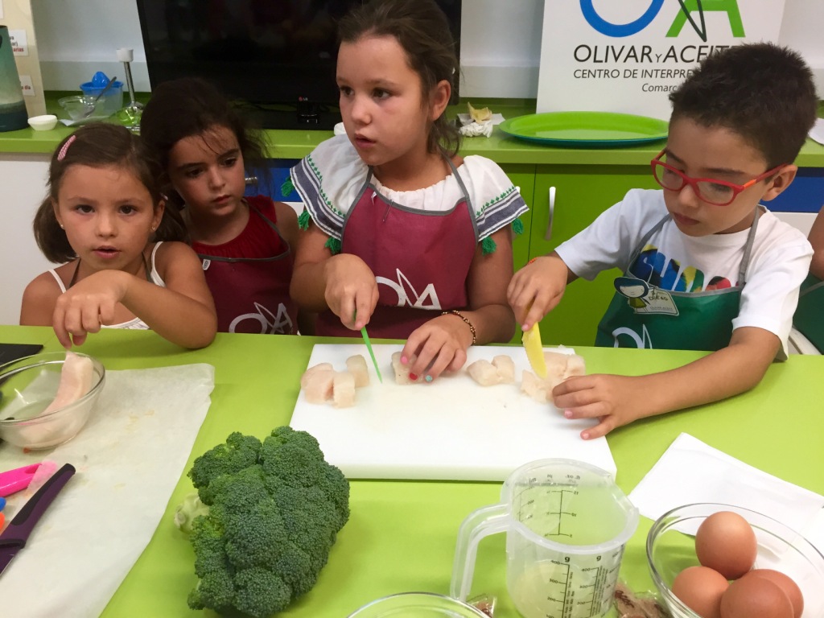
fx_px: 690
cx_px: 412
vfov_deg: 48.2
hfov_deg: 61.7
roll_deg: +0.2
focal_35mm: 29
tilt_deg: -25.4
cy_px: 309
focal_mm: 4.15
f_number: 2.2
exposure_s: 1/33
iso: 64
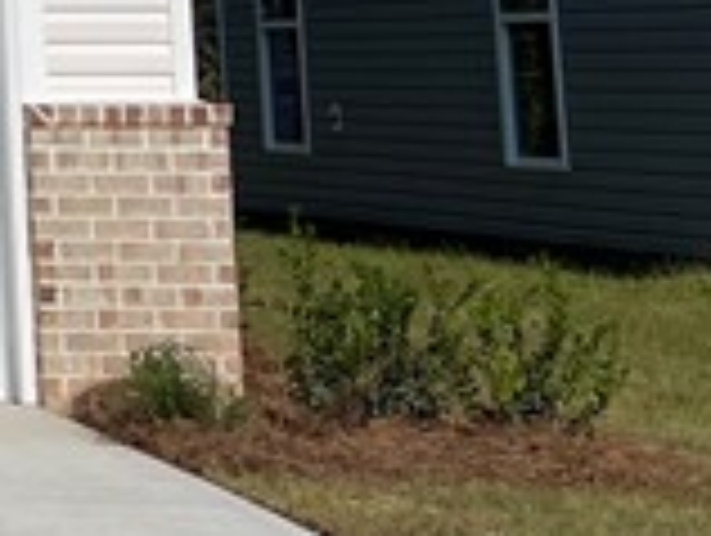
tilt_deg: +8.3
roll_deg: -0.5
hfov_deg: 10.2
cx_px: -1120
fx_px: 3332
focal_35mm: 162
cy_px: -482
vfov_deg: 8.7
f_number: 1.6
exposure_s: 1/13514
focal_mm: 5.1
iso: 40
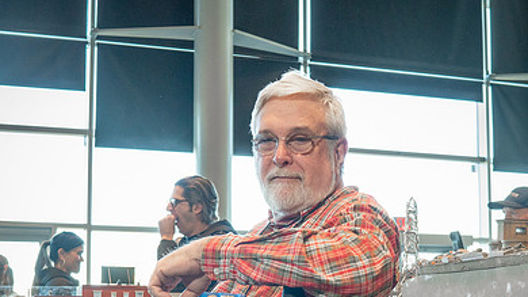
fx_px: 854
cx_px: 258
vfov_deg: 19.3
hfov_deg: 34.4
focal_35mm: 61
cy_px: 269
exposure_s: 1/100
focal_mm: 35
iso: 2000
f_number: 5.6
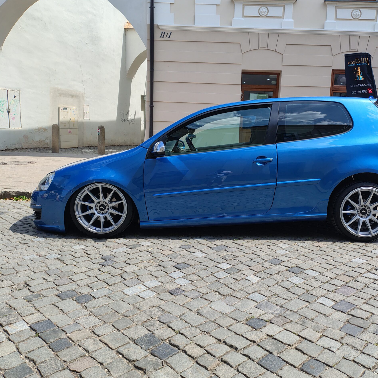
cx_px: 214
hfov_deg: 53.9
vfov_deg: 54.0
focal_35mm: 30
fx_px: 371
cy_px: 190
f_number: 1.7
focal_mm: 4.71
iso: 144
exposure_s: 1/1245
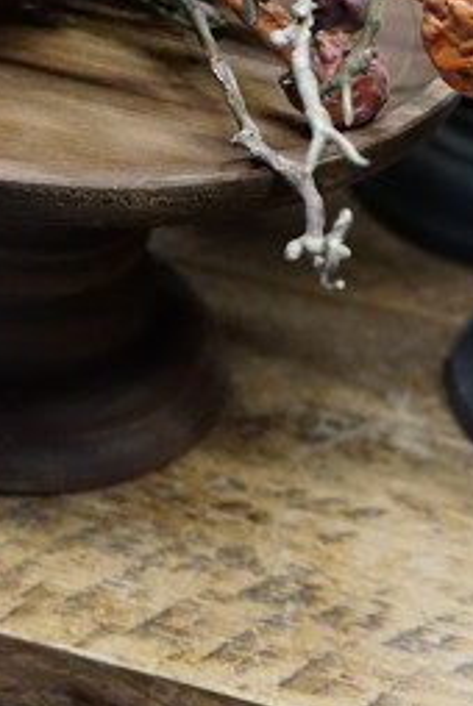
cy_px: 86
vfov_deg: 21.7
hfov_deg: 14.9
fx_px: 1808
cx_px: 134
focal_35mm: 92
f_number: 4
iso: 5000
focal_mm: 39
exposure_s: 1/200
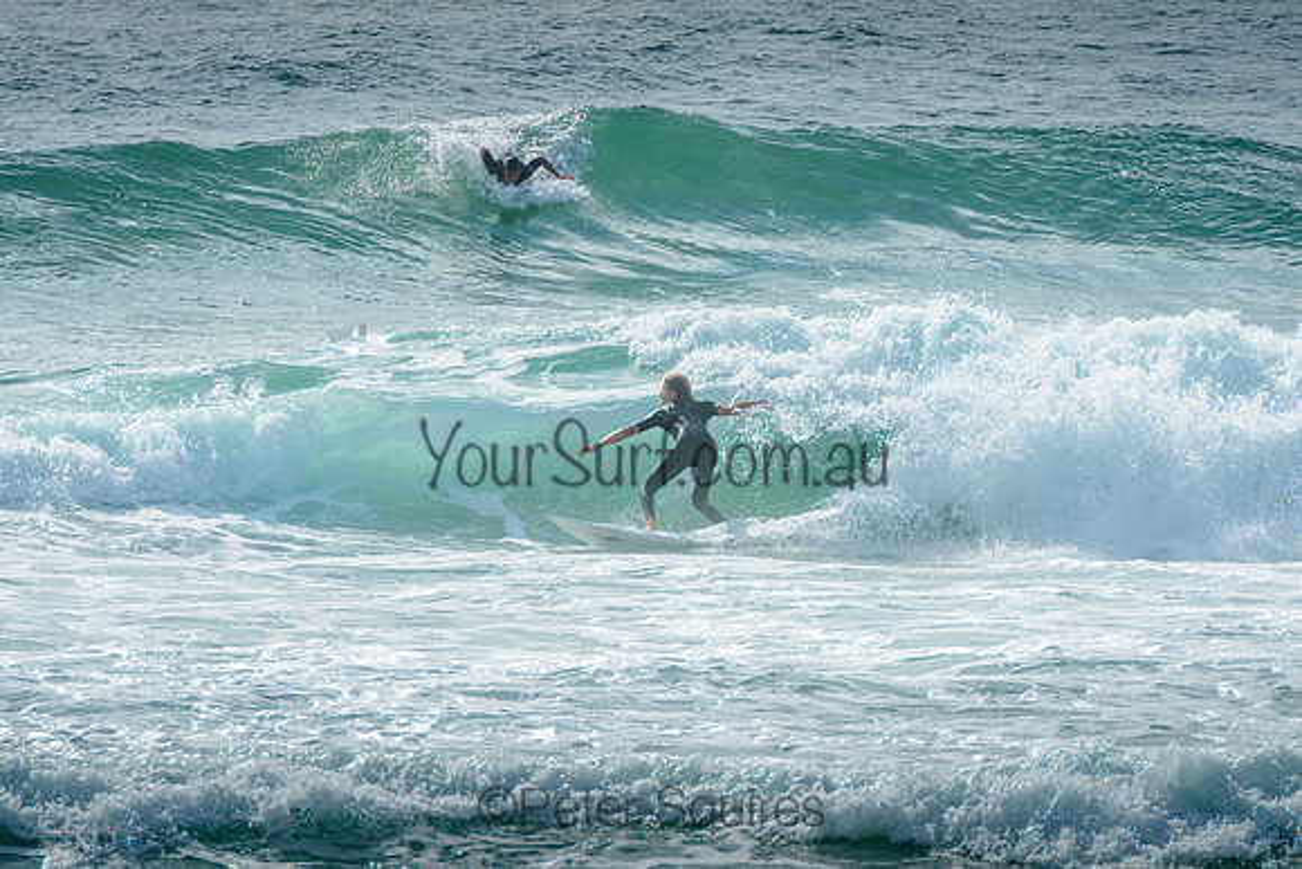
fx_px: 17741
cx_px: 639
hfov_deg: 4.2
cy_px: 406
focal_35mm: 490
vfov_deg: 2.8
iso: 200
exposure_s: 1/1600
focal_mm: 400
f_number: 10
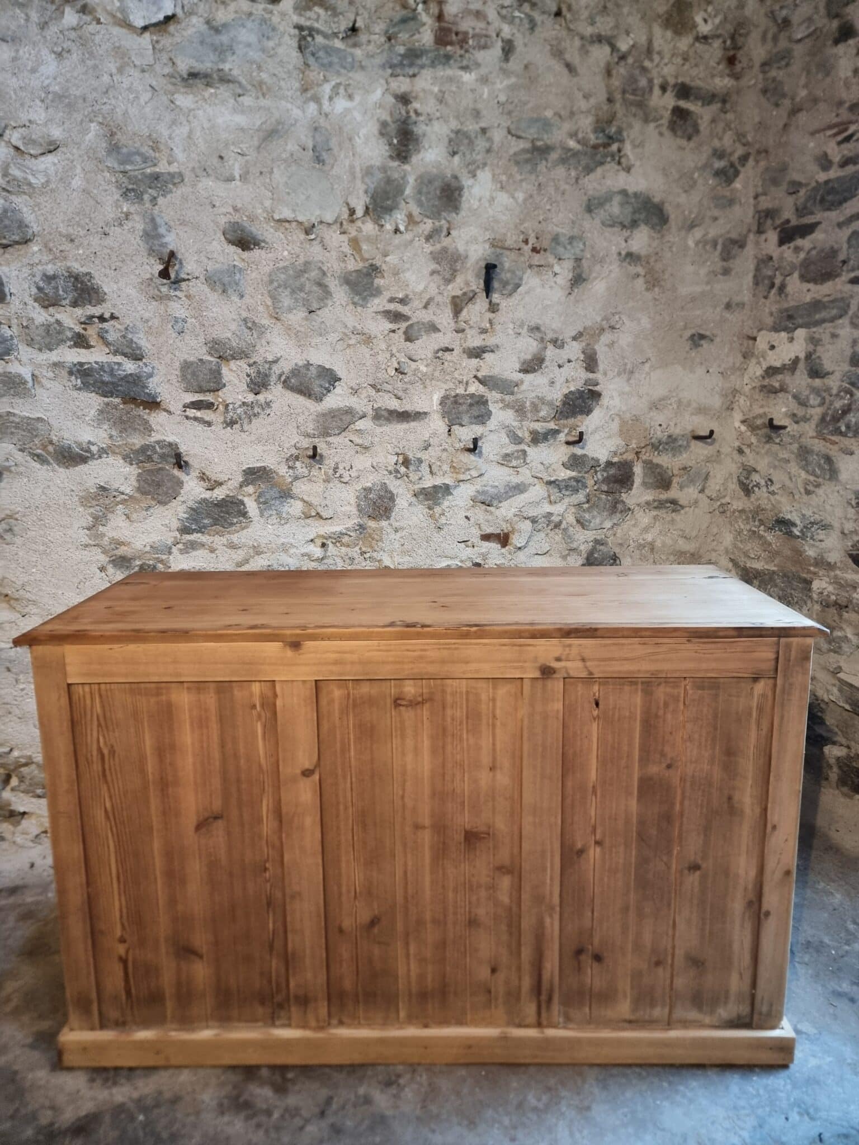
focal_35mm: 24
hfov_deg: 56.8
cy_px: 572
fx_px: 794
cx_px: 430
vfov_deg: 71.6
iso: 640
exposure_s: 1/33
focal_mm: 6.7
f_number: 1.8
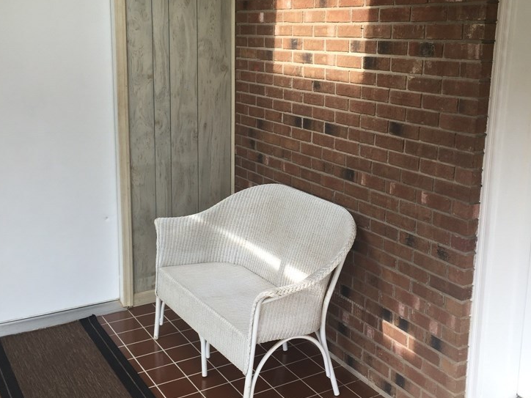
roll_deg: -1.7
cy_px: 179
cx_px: 308
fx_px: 629
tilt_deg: -11.8
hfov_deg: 45.6
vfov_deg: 35.1
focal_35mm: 41
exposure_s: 1/120
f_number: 2.2
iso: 32
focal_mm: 4.15
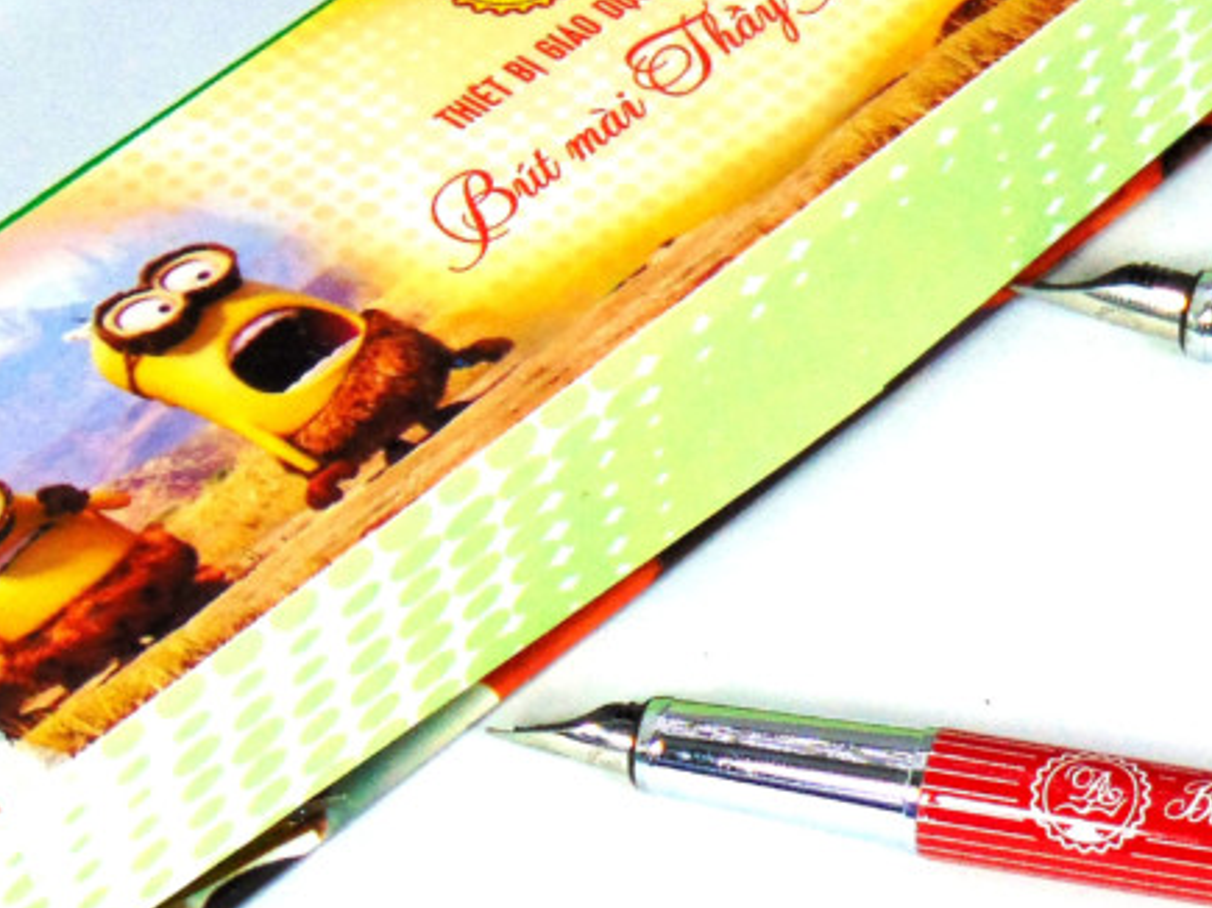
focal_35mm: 196
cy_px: 479
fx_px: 6861
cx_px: 1176
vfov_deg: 7.6
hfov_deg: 10.0
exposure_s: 1/160
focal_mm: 12.8
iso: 80
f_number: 3.7
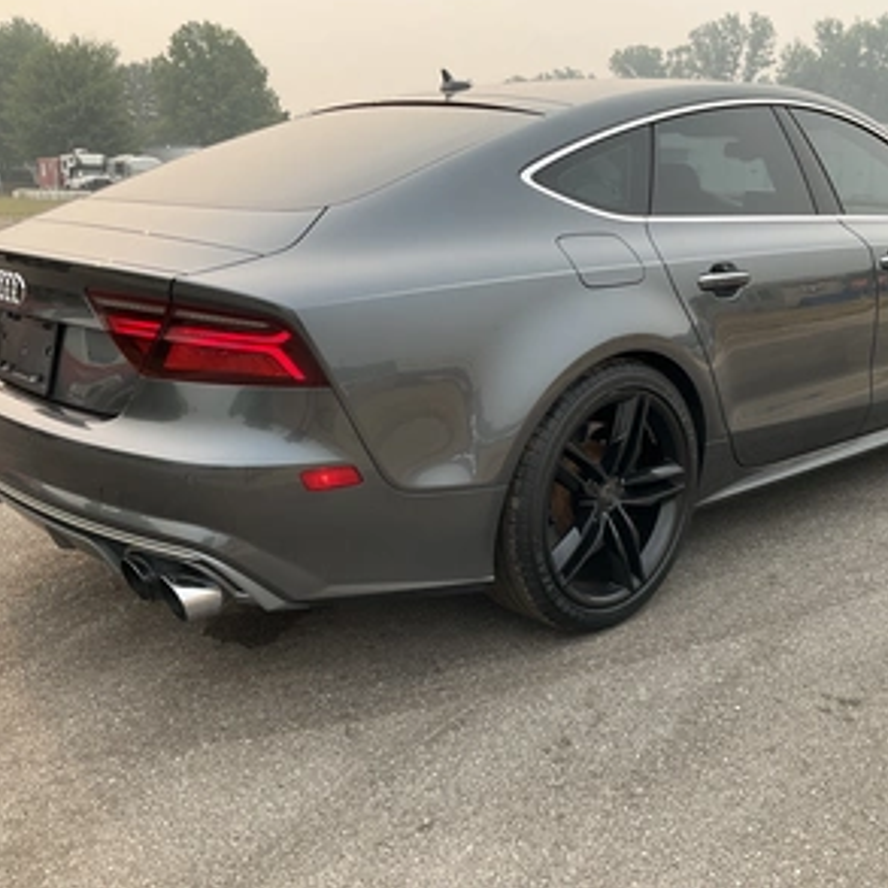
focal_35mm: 35
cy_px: 436
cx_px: 527
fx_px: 1016
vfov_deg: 47.2
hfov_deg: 47.0
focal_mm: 3
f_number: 1.8
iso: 25
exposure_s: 1/627
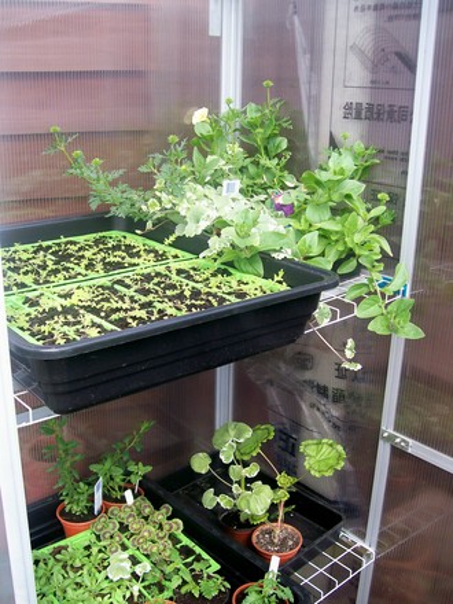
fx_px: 628
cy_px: 302
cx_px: 226
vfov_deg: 51.4
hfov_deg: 39.7
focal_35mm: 36
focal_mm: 6
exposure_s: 1/117
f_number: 2.7
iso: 80
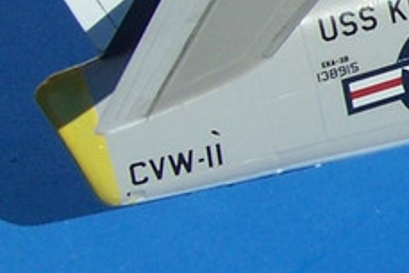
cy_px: 59
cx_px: 742
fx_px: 2092
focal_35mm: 184
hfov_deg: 10.5
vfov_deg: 7.5
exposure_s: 1/1000
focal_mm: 6.3
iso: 80
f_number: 5.6
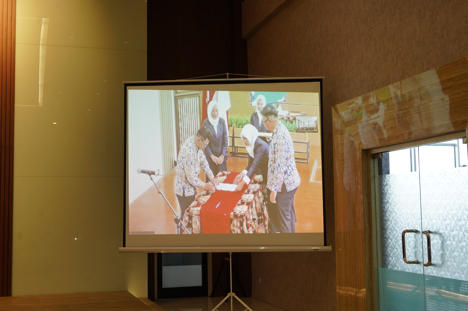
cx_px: 234
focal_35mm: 48
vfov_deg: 28.0
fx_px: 623
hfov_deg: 41.1
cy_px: 156
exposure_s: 1/100
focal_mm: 48
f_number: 5.6
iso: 2000
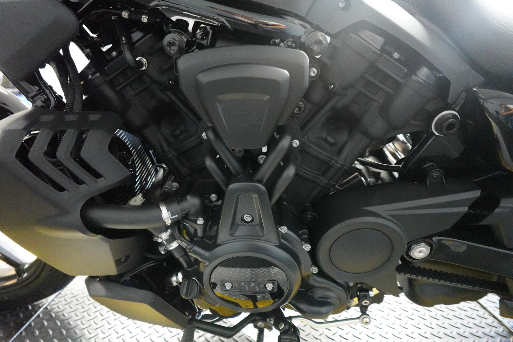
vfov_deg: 61.9
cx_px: 256
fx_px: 285
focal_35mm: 20
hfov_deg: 84.0
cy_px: 171
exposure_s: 1/80
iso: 6400
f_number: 2
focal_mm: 7.6
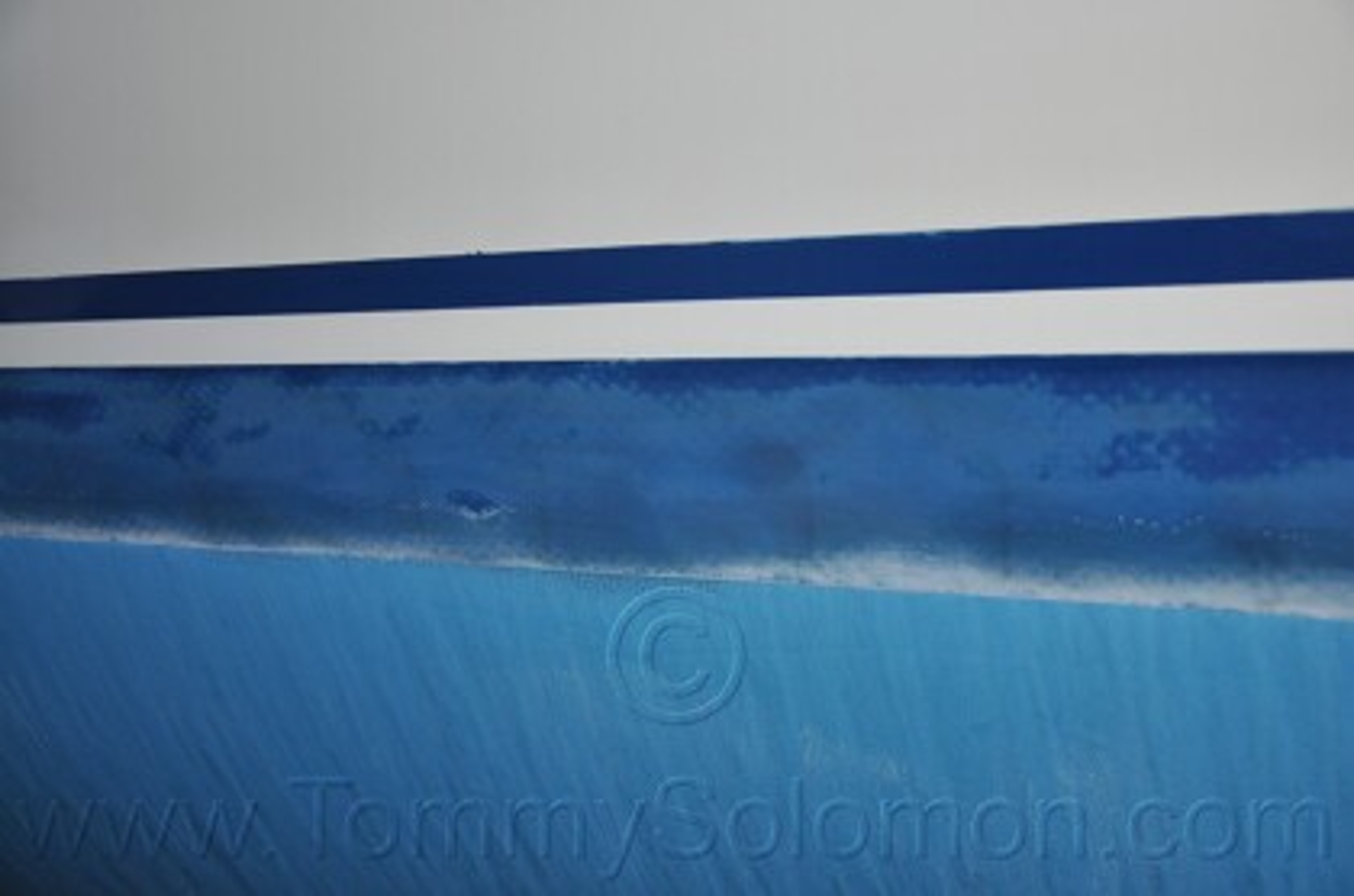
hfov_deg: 39.0
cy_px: 448
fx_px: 1914
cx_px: 677
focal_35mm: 51
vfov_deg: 26.4
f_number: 4.2
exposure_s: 1/60
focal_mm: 34
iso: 800
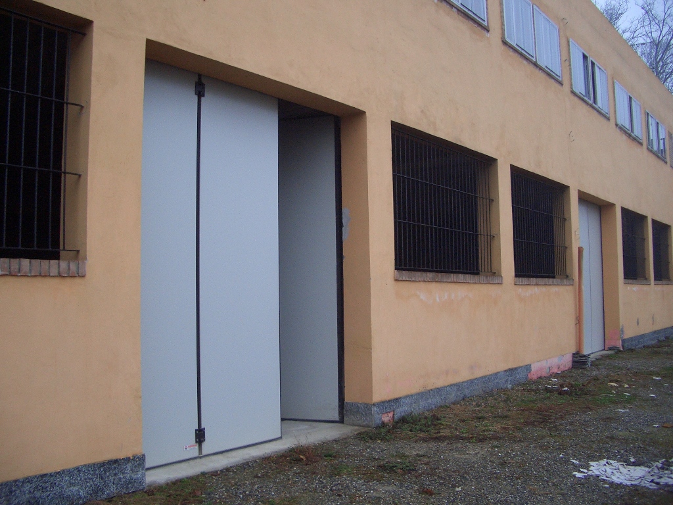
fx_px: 680
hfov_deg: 52.6
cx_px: 336
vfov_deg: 40.7
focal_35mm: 35
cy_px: 252
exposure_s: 1/125
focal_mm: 5.8
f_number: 2.6
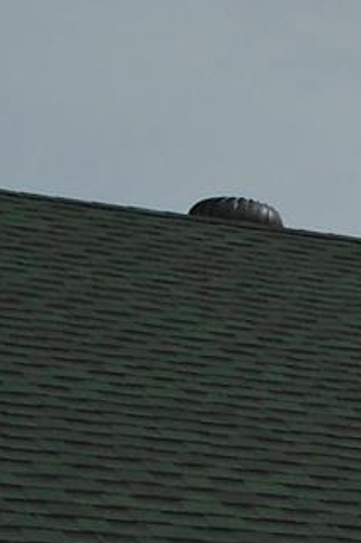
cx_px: 937
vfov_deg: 10.4
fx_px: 2834
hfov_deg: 6.8
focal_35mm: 188
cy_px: 919
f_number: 9.5
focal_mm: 6.4
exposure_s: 1/400
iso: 100
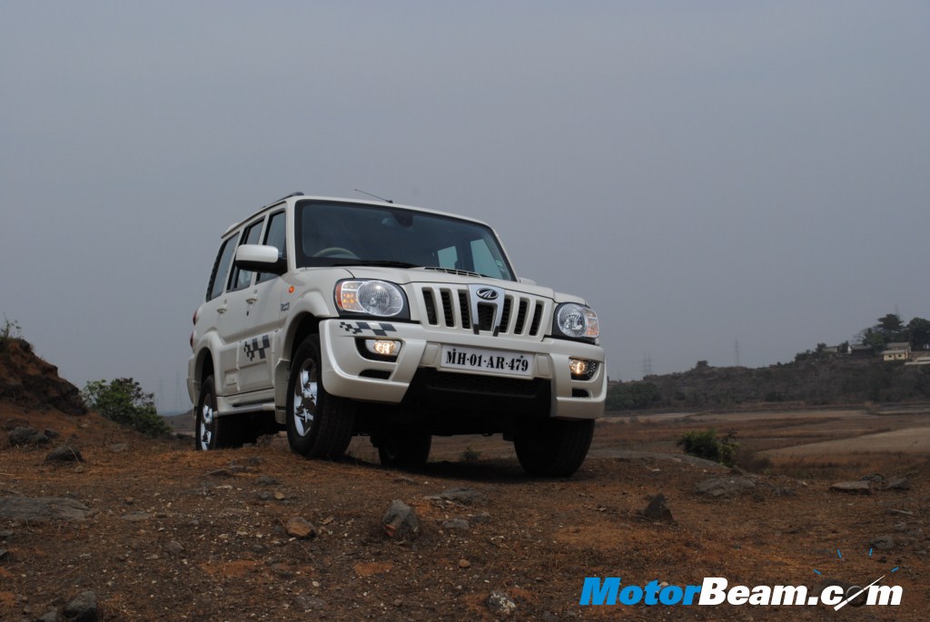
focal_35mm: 52
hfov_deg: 37.8
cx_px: 465
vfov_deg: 25.8
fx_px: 1358
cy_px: 311
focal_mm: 35
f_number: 10
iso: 100
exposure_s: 1/400
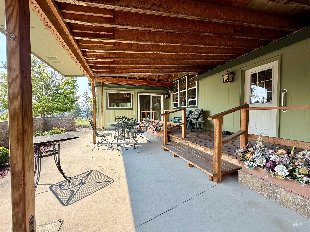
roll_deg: +0.2
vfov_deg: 85.7
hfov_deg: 102.1
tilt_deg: -1.9
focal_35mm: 14
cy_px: 116
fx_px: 125
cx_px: 155
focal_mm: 2.22
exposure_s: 1/502
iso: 50
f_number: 2.2
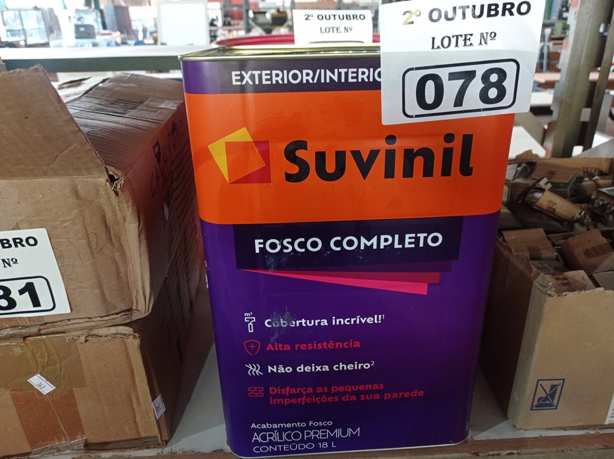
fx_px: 496
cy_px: 230
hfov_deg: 63.5
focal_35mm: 28
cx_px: 307
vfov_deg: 49.7
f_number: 1.79
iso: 416
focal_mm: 4.7
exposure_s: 1/24
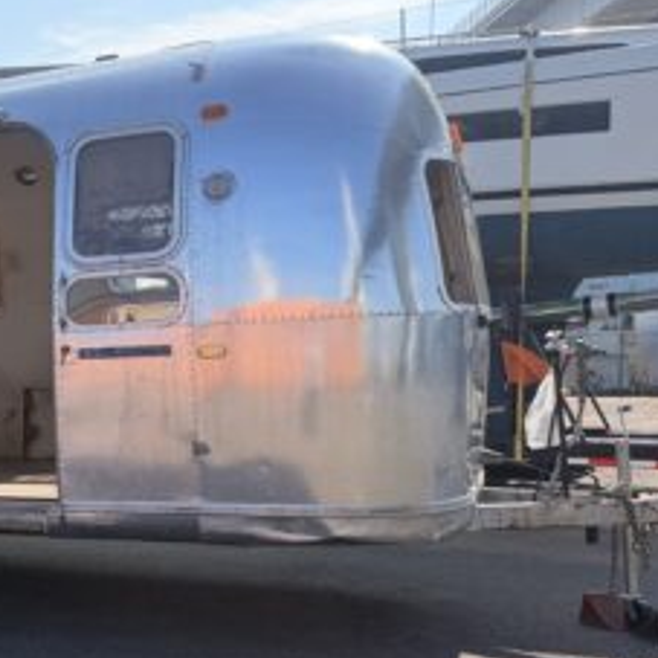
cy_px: 420
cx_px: -171
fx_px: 1204
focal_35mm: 56
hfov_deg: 26.5
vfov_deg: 30.4
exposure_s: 1/3584
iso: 80
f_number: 1.78
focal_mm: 6.76
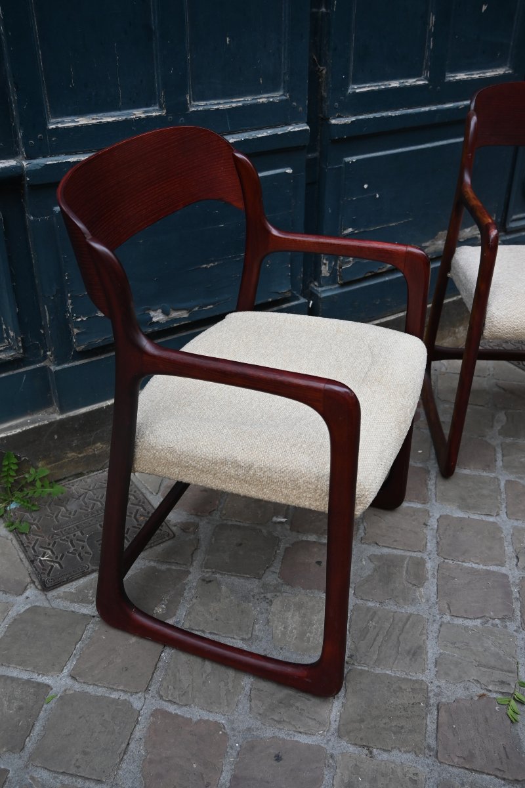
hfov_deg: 39.1
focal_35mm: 34
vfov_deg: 56.1
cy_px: 394
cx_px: 262
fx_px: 738
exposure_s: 1/250
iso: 400
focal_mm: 22.5
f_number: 3.8
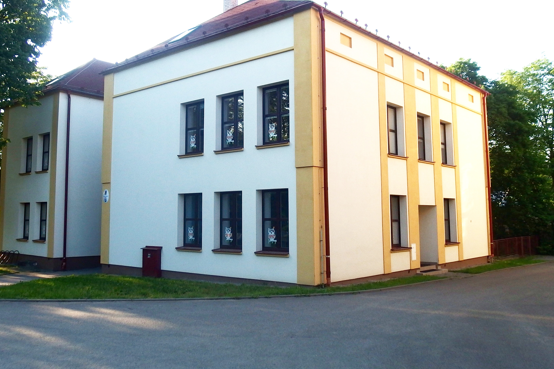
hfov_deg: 57.1
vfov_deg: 39.9
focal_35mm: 33
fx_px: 508
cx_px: 253
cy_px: 154
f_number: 2.8
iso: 100
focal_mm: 4.7
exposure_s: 1/800
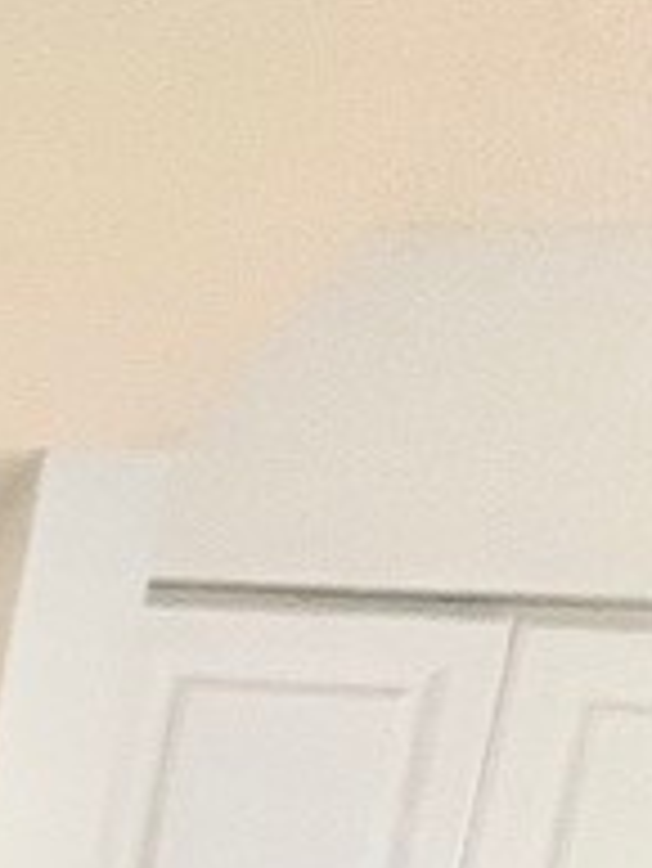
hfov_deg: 14.0
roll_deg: -6.0
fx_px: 1731
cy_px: 1345
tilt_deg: -7.6
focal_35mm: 69
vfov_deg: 22.4
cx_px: -956
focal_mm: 1.57
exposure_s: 1/60
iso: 400
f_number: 1.8
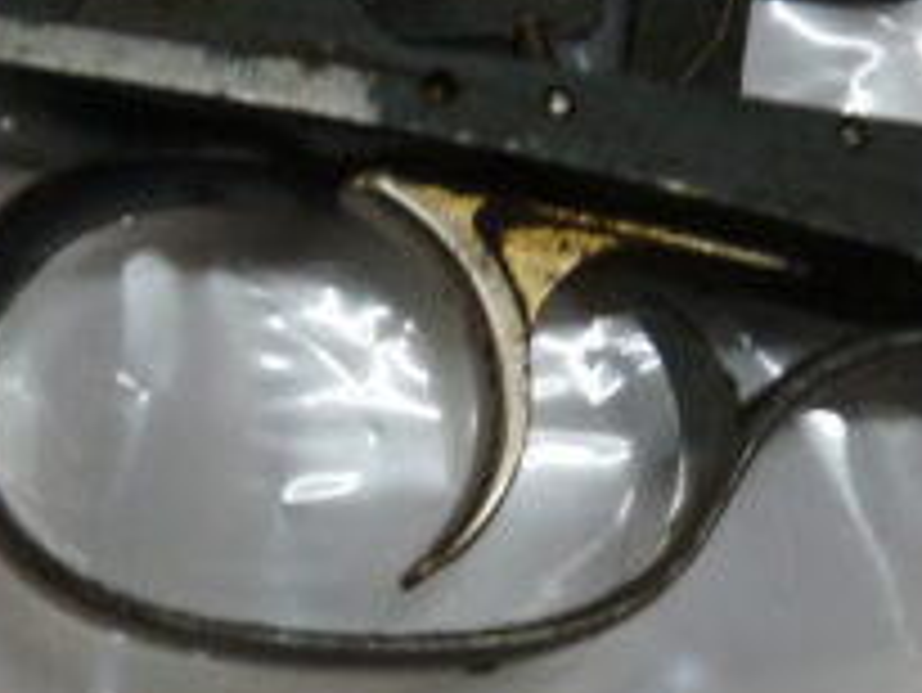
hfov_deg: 26.0
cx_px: 135
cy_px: 513
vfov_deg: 20.0
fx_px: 1945
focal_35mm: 73
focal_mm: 4.1
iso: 250
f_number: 3.3
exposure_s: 1/30
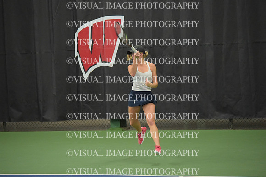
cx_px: 133
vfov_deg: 10.1
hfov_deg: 15.2
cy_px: 88
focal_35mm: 135
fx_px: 997
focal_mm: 135
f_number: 2.8
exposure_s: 1/1250
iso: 12800
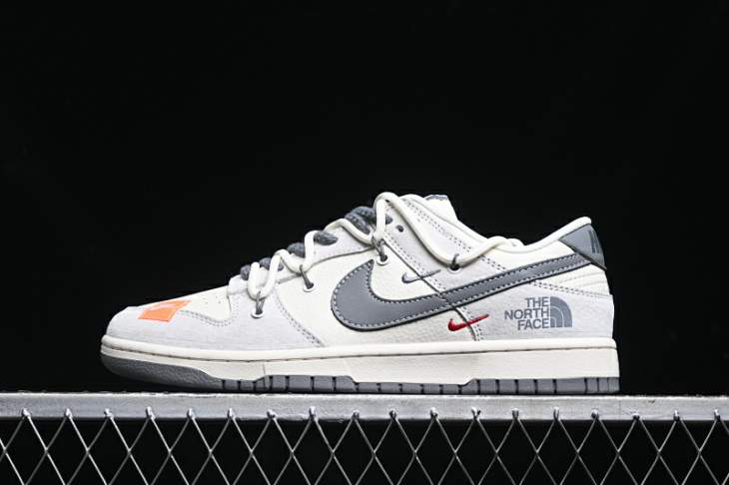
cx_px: 364
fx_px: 1518
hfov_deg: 27.0
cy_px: 242
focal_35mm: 75
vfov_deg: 18.2
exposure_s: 1/50
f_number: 6.3
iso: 160
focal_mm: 50
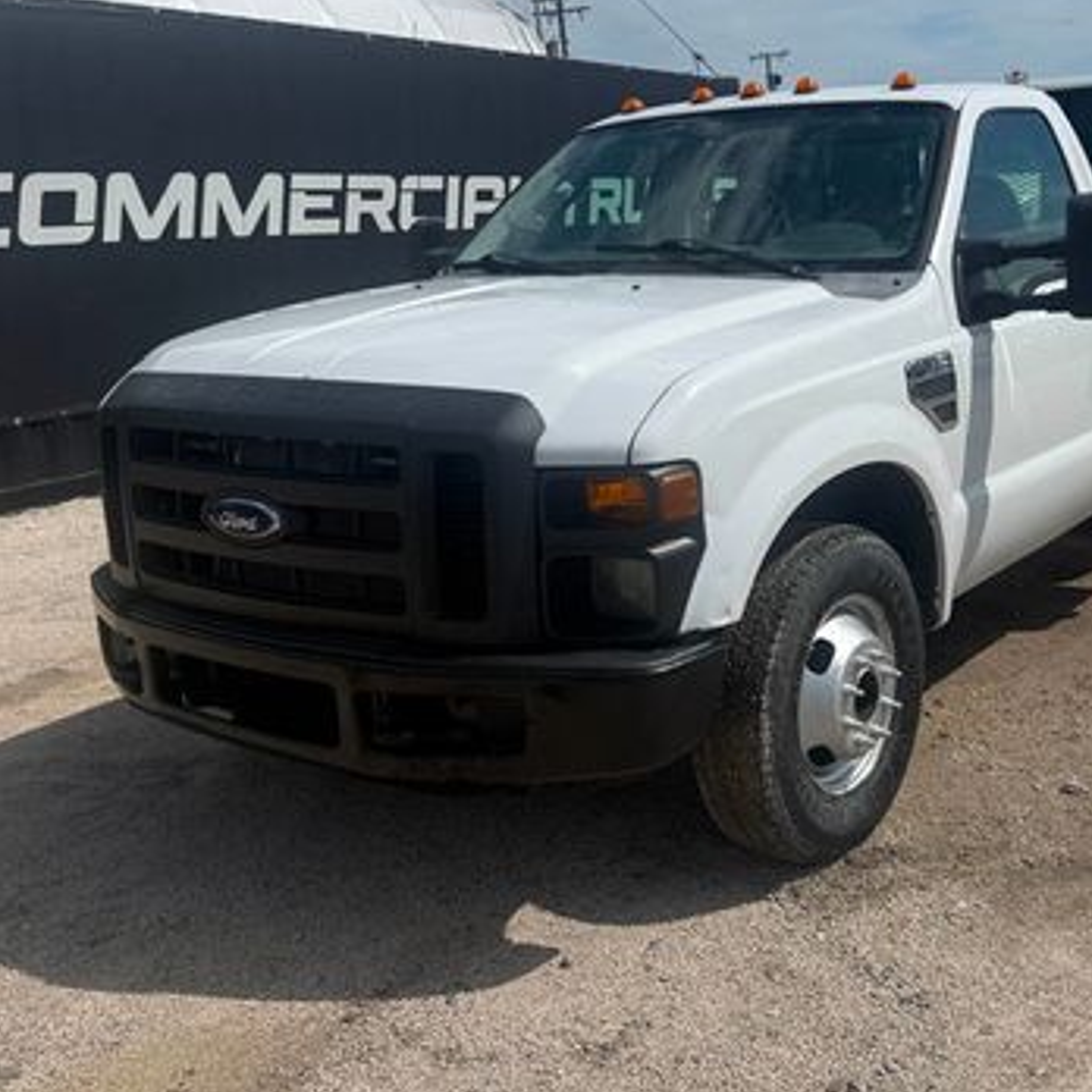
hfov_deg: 42.1
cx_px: 747
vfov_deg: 42.7
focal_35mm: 39
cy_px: 461
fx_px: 1392
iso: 80
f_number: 1.78
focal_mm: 6.76
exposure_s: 1/10309
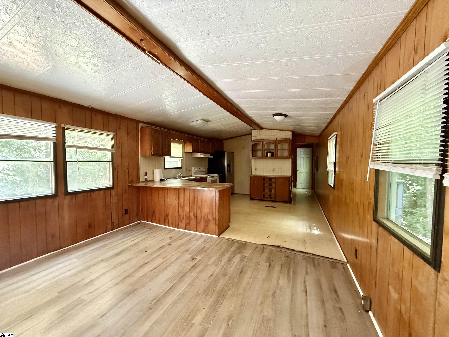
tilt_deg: -2.2
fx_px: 182
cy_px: 168
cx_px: 224
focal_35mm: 14
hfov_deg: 102.1
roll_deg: -0.4
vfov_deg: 85.7
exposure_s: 1/60
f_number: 2.2
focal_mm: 2.22
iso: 800
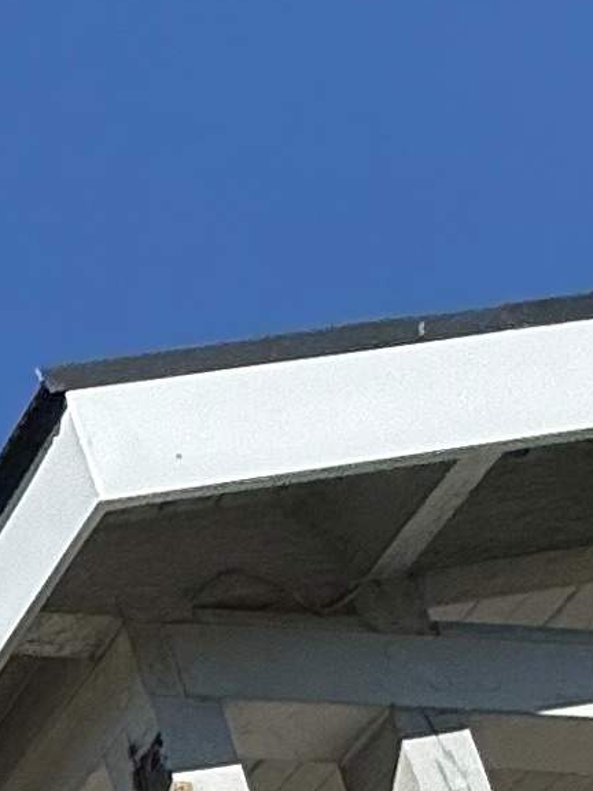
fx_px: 2238
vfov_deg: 14.5
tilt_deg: +20.1
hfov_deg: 10.7
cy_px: 1804
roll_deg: +1.3
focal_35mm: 98
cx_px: -1157
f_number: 2.2
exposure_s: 1/4425
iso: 50
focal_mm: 2.22
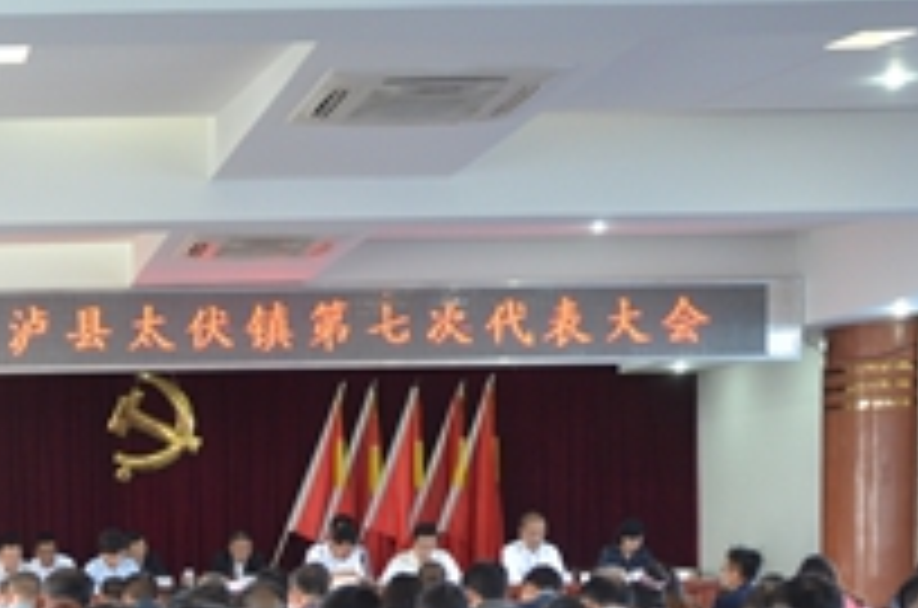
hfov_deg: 23.9
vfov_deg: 16.1
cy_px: 727
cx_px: -27
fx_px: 2061
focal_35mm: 81
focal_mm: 22
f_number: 3.8
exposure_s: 1/50
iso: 800
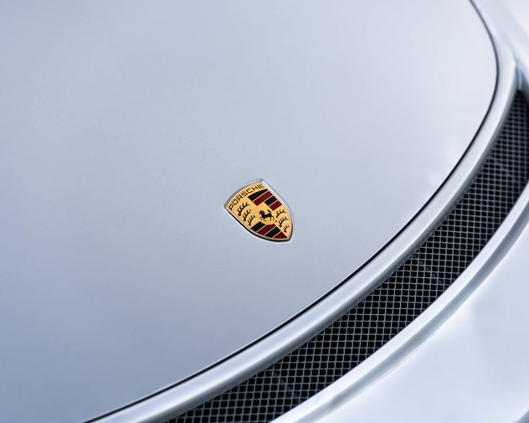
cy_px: 211
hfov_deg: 19.8
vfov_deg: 15.9
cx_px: 262
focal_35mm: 97
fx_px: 1518
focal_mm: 85
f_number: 3.2
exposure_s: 1/125
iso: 250
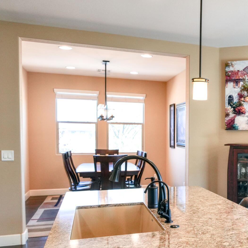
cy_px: 156
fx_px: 316
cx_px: 249
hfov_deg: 38.1
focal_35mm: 39
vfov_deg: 42.5
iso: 640
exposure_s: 1/160
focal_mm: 16
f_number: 4
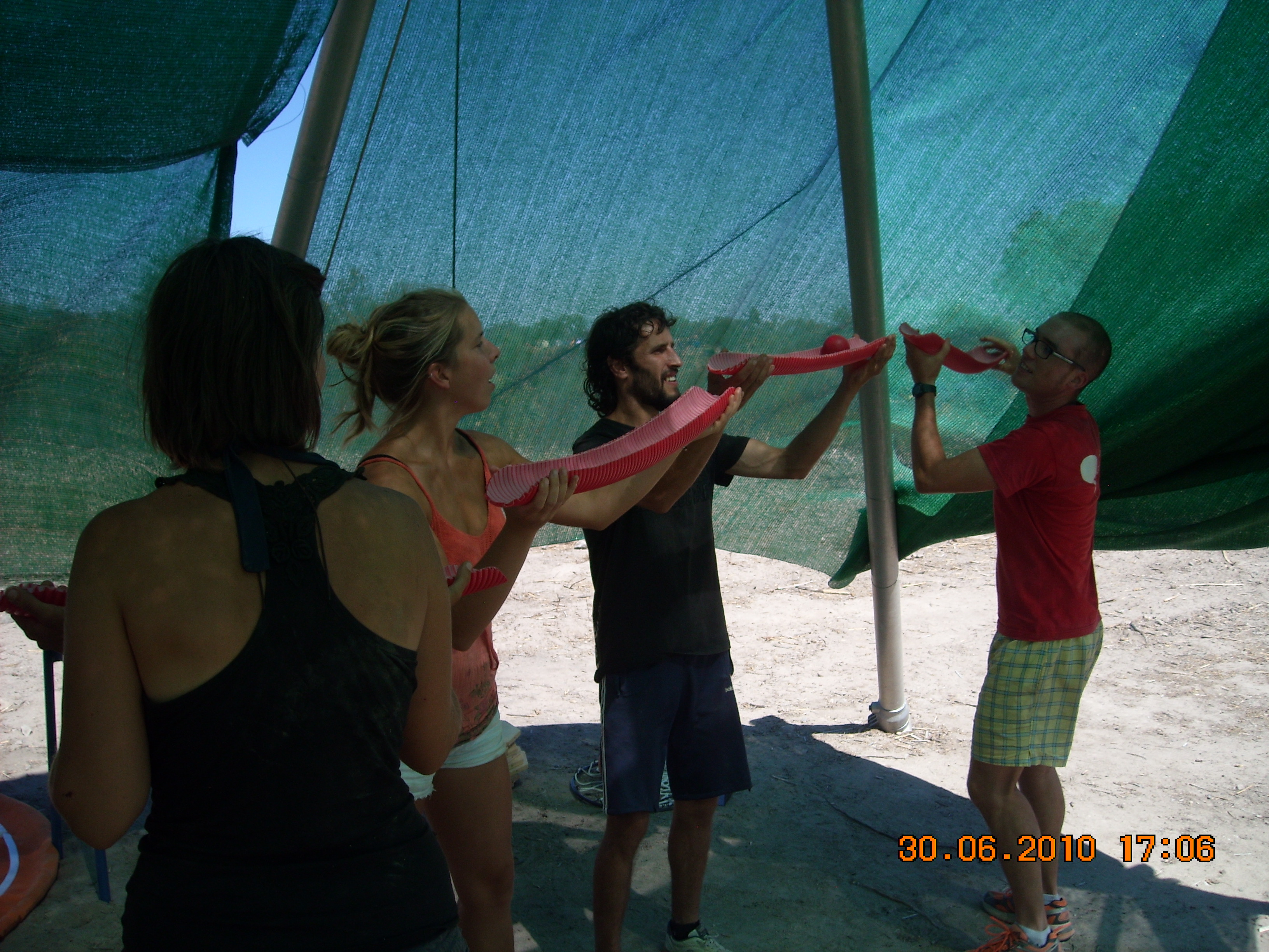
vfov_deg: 40.7
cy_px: 476
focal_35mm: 35
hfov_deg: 52.6
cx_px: 634
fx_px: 1283
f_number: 5.6
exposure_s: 1/218
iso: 64
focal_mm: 5.7
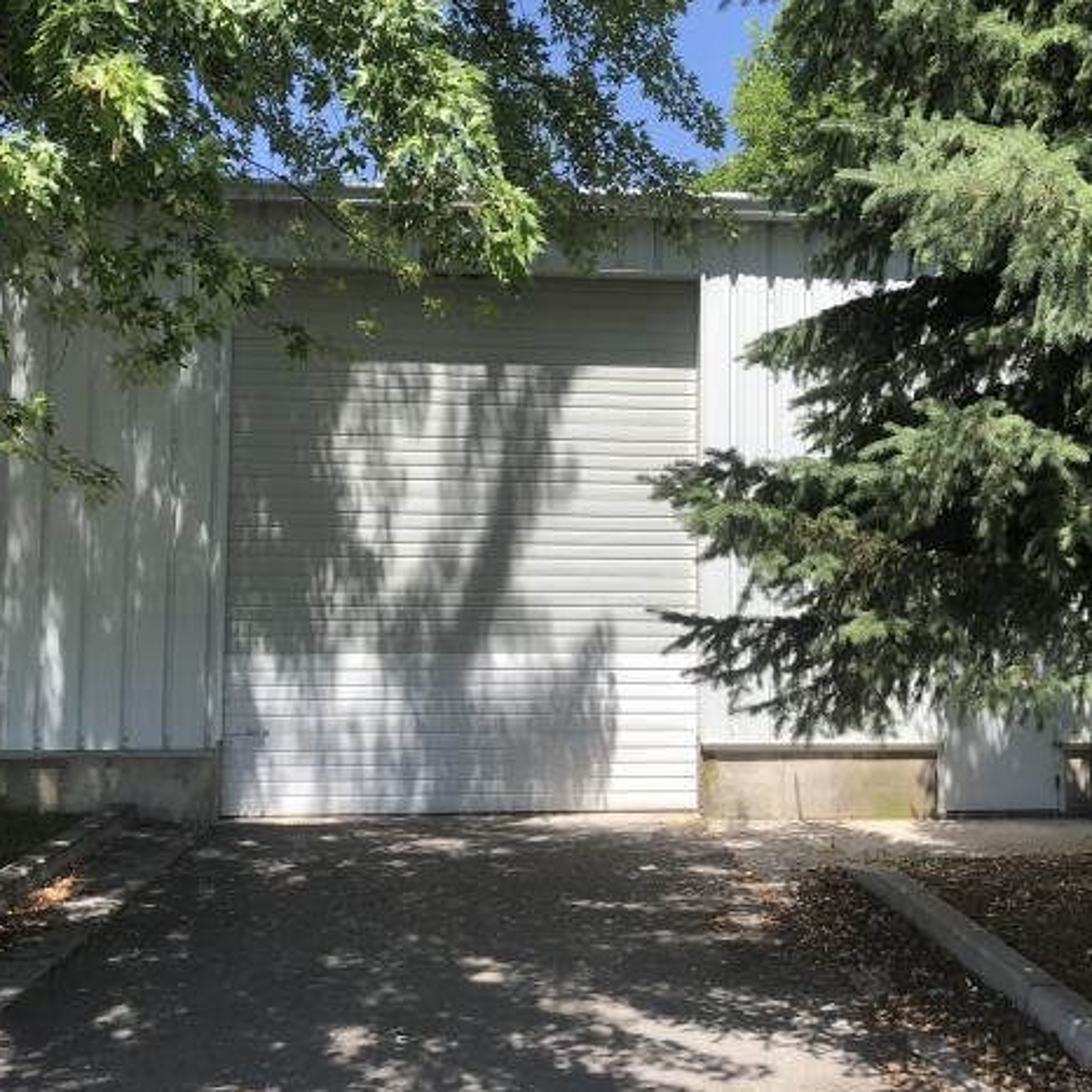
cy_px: 539
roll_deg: +0.5
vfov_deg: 48.4
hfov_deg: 48.4
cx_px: 609
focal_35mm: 34
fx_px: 1213
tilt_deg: +2.6
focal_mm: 3.99
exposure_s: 1/906
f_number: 1.8
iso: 20
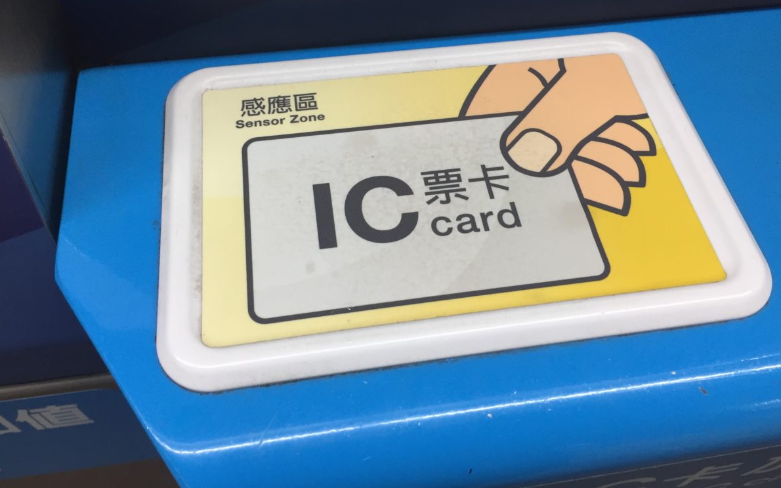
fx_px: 660
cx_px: 391
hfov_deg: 61.2
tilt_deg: -56.2
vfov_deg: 40.4
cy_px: 194
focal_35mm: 31
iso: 64
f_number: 2.2
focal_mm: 4.15
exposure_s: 1/30
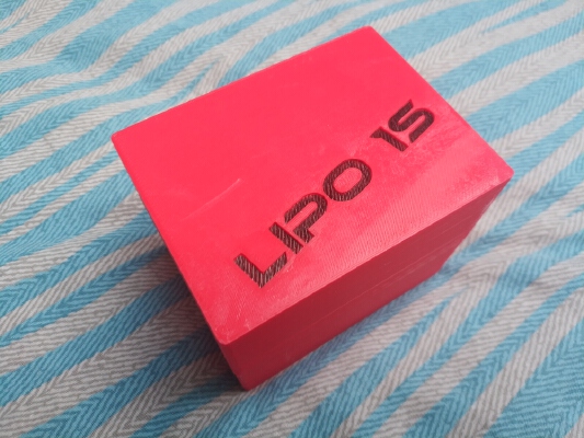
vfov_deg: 44.2
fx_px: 540
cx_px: 292
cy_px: 219
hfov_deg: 56.8
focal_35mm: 32
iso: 178
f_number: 2
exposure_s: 1/25
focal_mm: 4.5
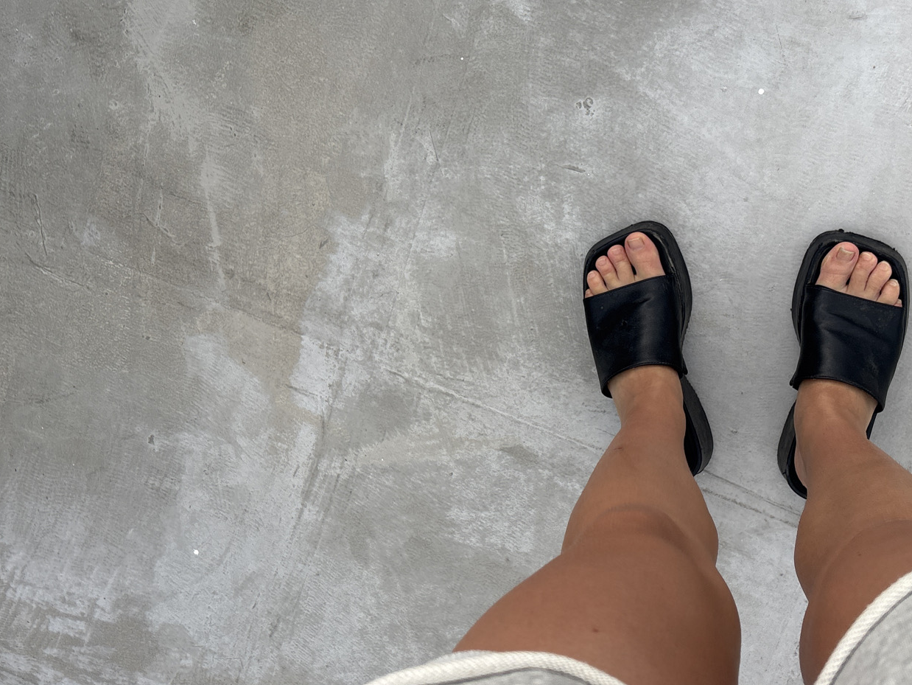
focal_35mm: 42
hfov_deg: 44.4
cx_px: 575
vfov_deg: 34.4
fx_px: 1107
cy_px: 341
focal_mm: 5.96
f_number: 1.6
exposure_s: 1/427
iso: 50
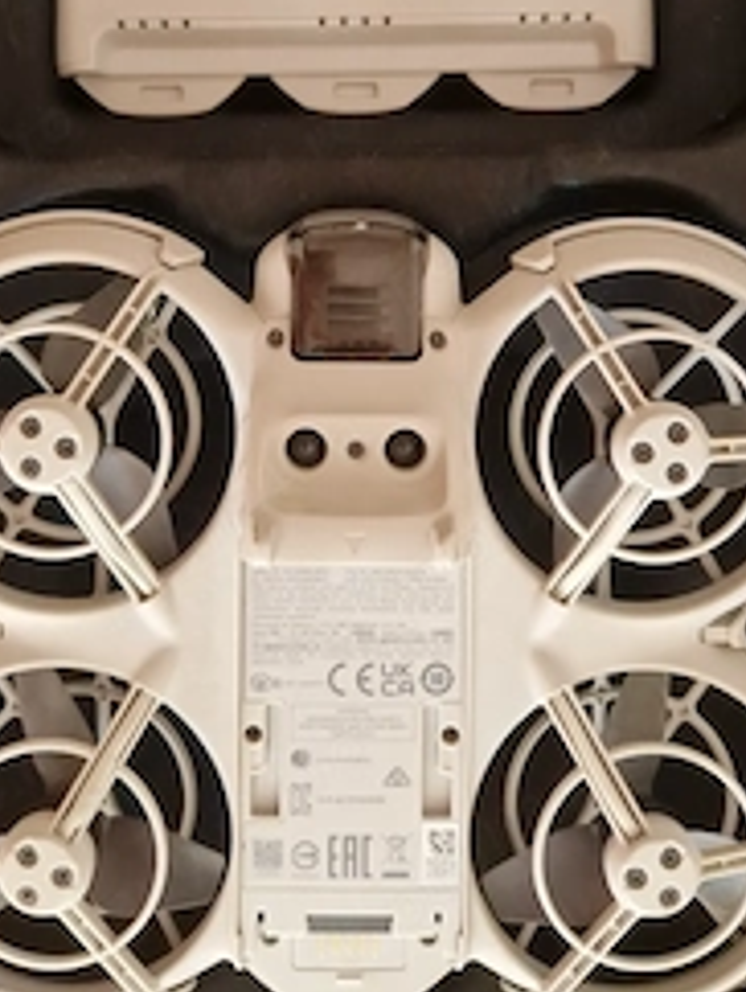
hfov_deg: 37.8
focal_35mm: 38
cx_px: 373
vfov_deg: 47.4
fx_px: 1090
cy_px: 271
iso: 400
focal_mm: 5.4
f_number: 1.8
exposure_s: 1/100
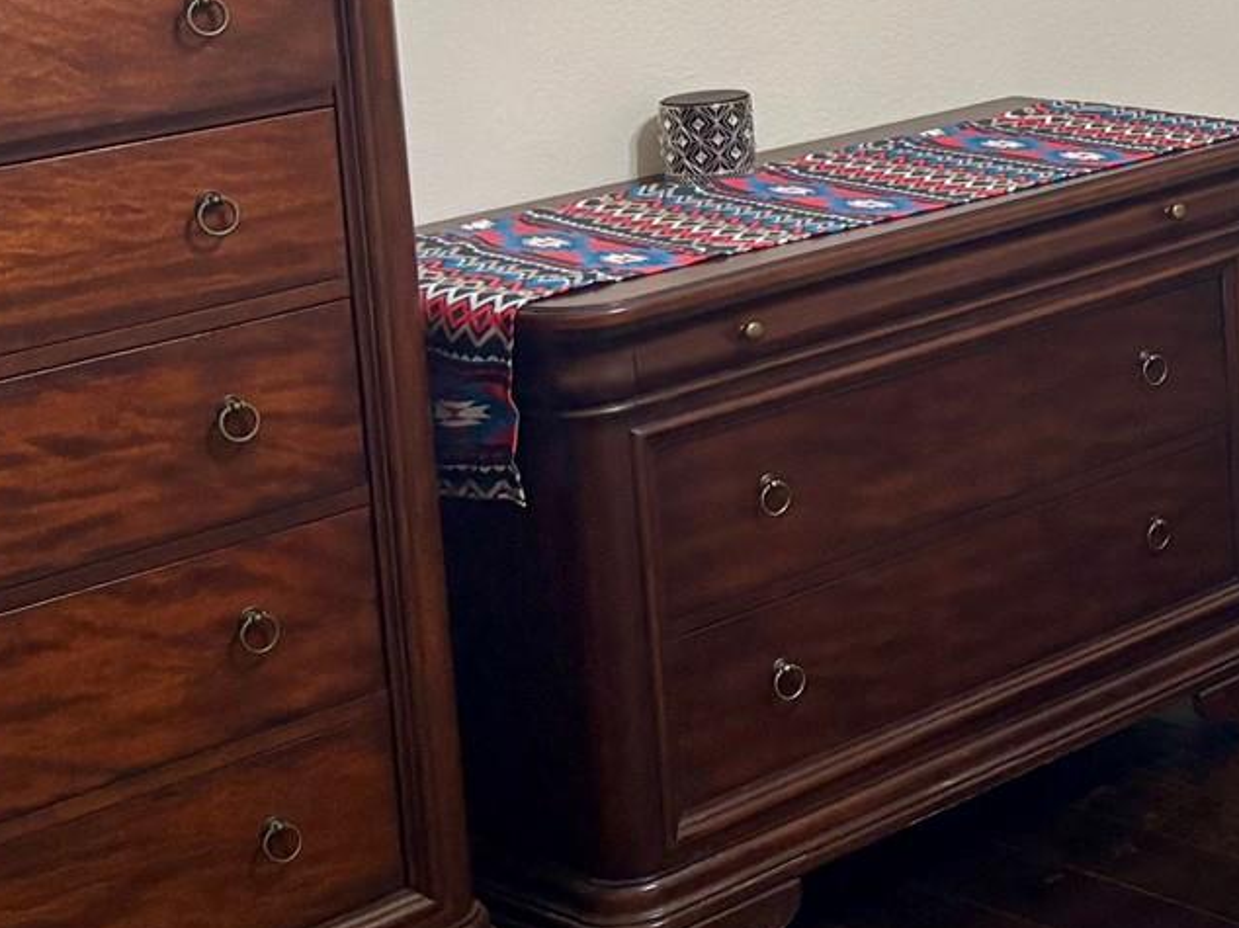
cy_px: -107
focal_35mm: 84
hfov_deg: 19.7
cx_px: 1944
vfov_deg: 17.0
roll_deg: +0.8
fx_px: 3005
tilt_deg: -8.1
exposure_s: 1/60
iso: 250
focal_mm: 5.96
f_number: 1.6
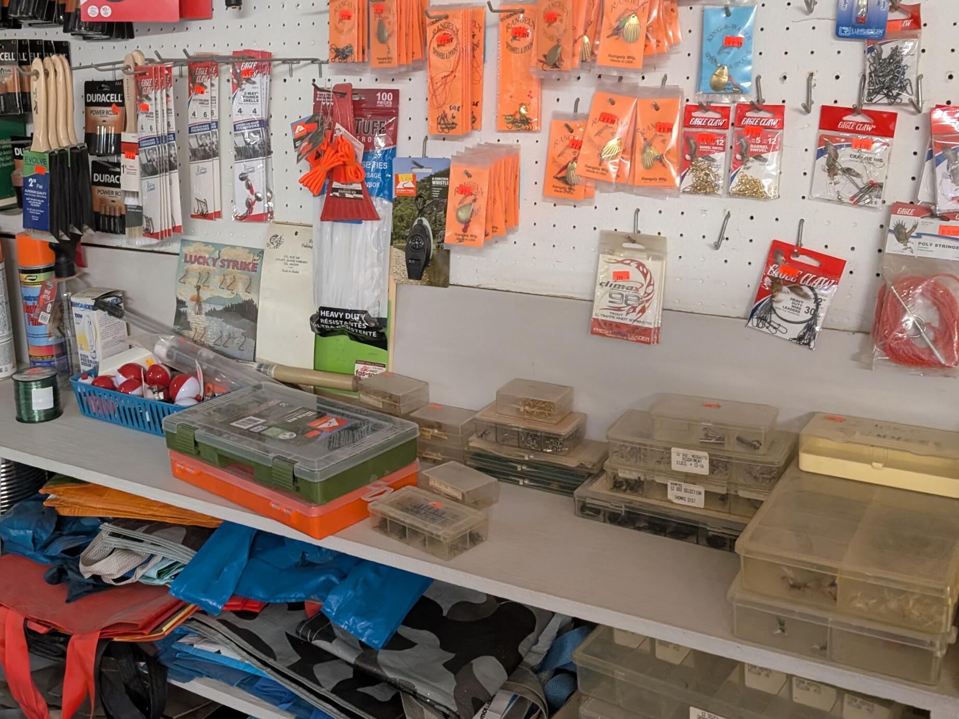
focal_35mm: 39
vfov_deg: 36.5
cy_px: 249
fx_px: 1080
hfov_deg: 47.0
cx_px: 305
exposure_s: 1/60
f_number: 1.68
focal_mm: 6.9
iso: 1736
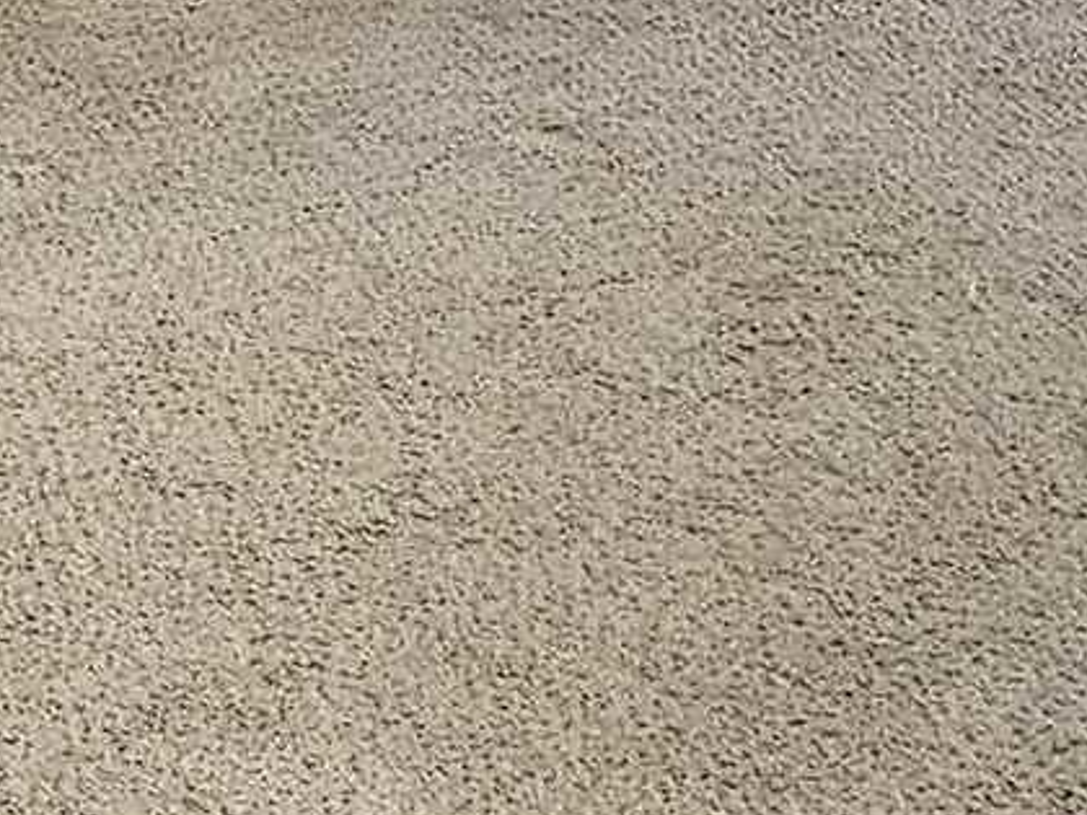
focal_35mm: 95
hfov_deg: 18.1
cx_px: -600
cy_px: -1053
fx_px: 2983
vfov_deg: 12.6
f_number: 2.2
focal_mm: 2.2
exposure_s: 1/60.2
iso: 320
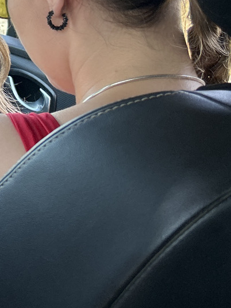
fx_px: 863
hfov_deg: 13.5
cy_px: -65
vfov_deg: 19.1
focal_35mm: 97
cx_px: -198
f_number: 1.5
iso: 50
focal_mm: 5.7
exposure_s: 1/371
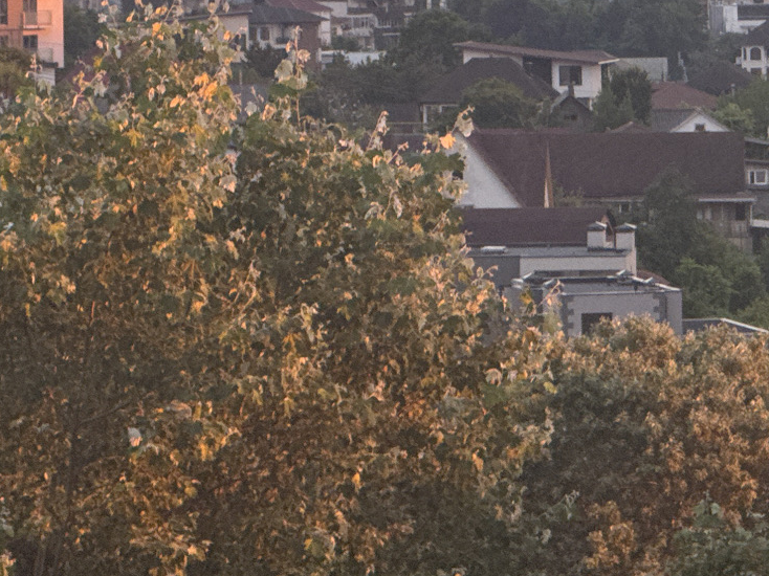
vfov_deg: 4.5
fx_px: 7262
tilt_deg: +0.1
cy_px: -64
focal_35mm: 327
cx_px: 786
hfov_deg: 6.0
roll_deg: +1.3
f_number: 2.8
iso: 50
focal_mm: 15.66
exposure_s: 1/99
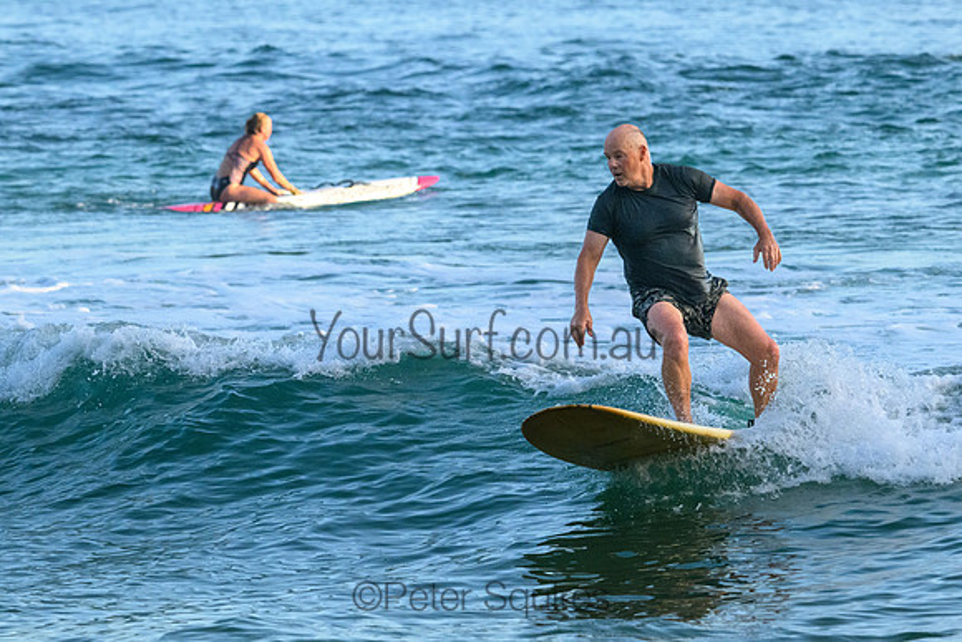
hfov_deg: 4.7
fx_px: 11798
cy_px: 289
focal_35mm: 441
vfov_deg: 3.1
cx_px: 531
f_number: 11
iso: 6400
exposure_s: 1/2000
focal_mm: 400
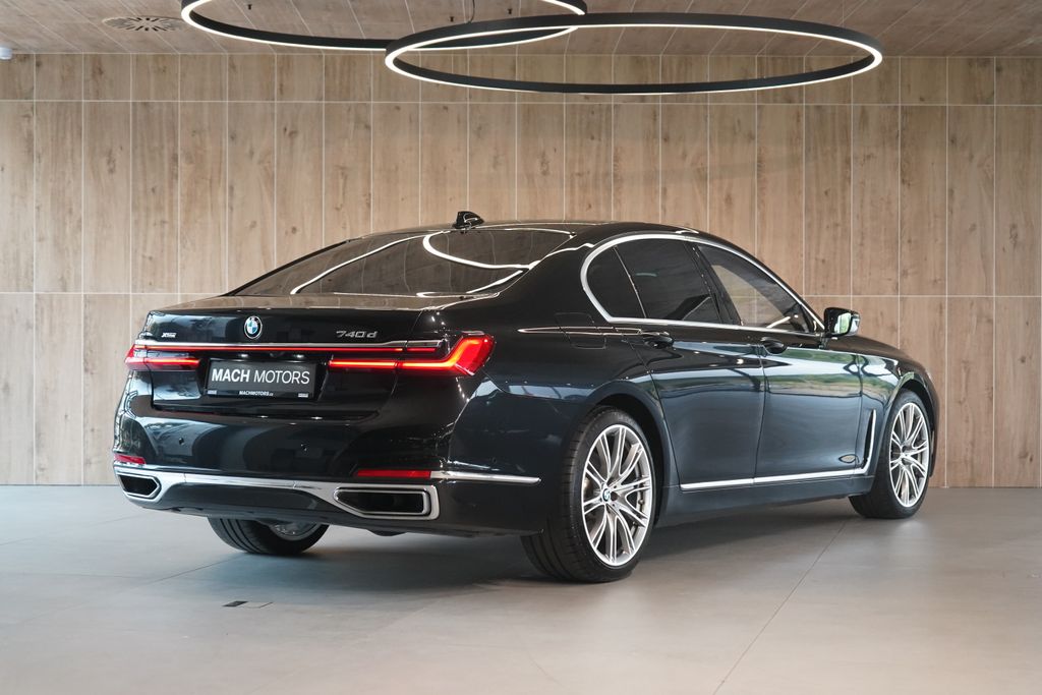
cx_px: 521
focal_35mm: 63
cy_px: 348
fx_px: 1824
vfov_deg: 21.6
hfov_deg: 31.9
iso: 4000
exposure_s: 1/160
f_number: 5.6
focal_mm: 63
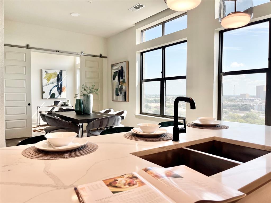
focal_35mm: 26
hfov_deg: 67.3
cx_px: 136
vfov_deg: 53.1
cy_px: 102
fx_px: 204
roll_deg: -0.5
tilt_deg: -2.4
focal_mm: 5.1
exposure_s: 1/596
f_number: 1.6
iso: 32
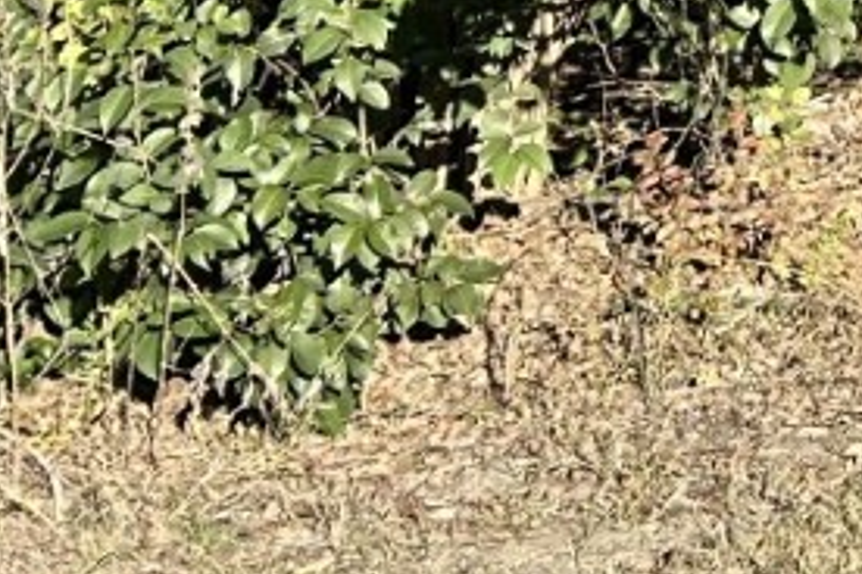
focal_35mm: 141
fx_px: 3376
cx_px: 2121
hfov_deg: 11.7
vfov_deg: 9.0
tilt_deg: +0.6
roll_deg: -0.3
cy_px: -699
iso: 50
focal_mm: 5.7
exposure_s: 1/1377
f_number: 1.5
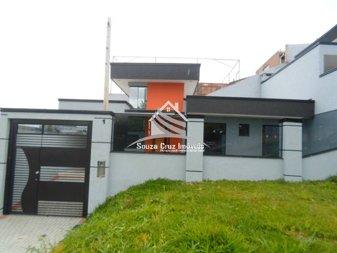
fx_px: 243
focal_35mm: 25
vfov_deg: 54.9
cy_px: 126
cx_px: 168
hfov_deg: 69.4
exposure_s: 1/750
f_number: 2.5
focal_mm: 4.5
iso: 80
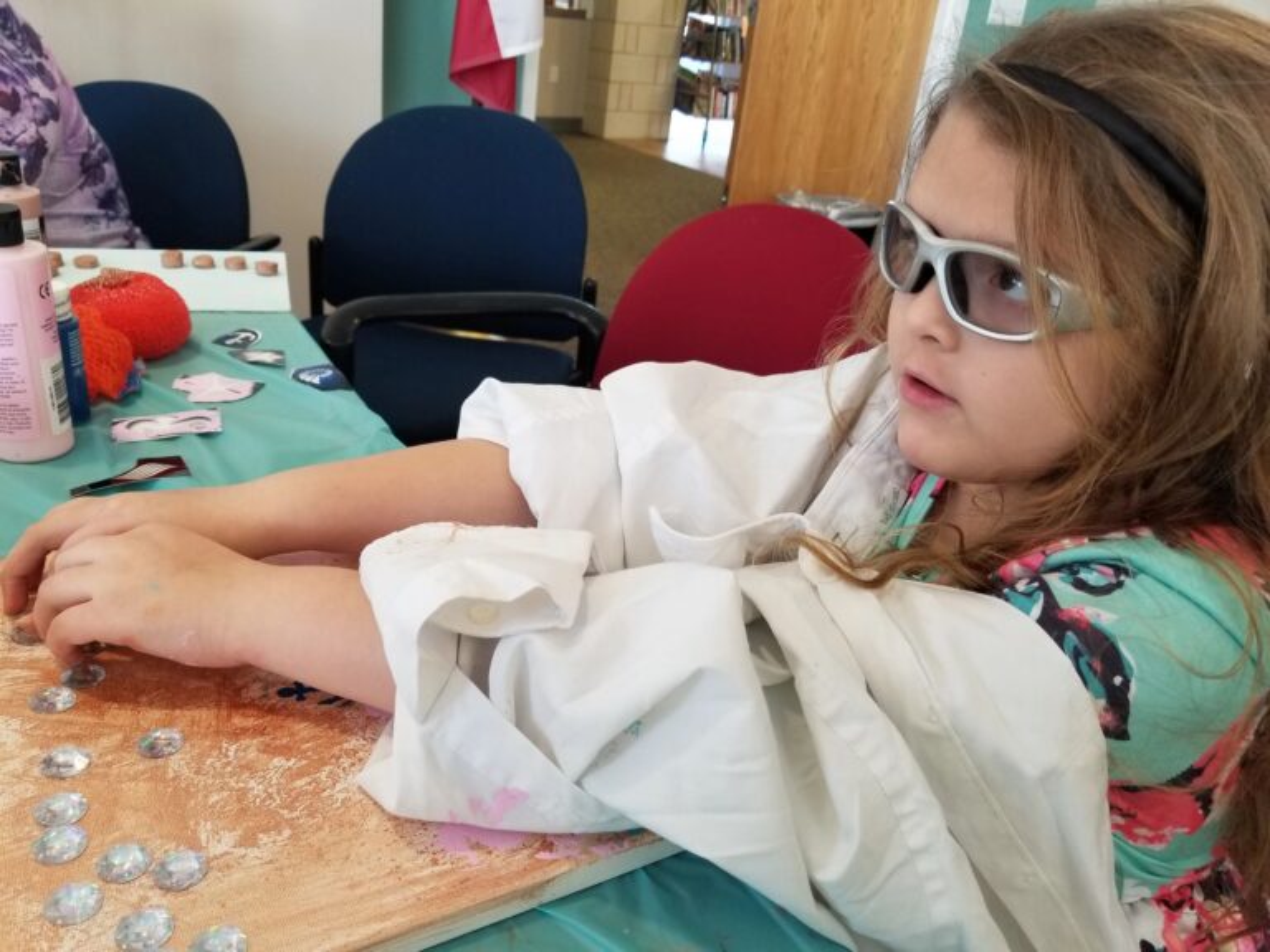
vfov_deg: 53.1
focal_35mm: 26
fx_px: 954
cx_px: 635
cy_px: 476
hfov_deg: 67.3
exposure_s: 1/60
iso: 100
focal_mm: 4.25
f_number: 1.7
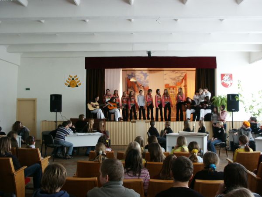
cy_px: 98
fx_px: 265
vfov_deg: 40.7
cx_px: 131
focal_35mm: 35
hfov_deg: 52.6
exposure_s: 1/45
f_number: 3
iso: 160
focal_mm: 7.18
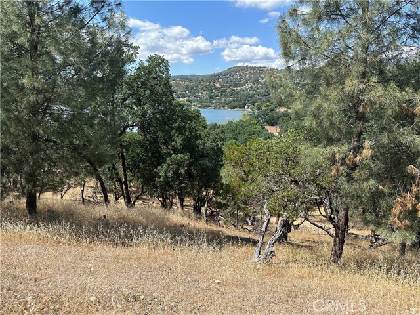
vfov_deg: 56.8
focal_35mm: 24
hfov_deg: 71.6
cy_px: 158
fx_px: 291
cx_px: 210
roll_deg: -1.1
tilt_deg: -11.2
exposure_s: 1/2660
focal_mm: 6.86
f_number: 1.78
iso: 80
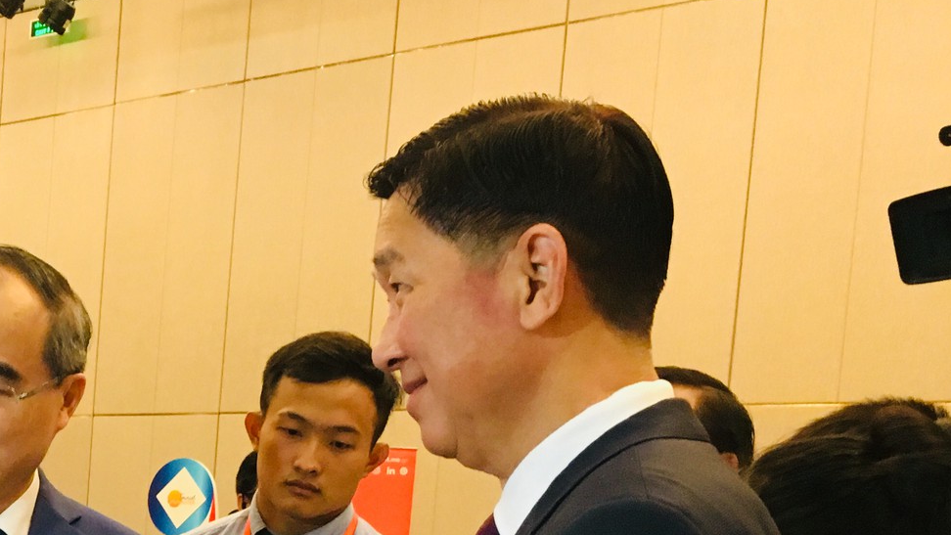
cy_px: 674
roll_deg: -3.3
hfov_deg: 29.9
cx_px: -23
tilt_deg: -4.0
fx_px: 1639
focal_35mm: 65
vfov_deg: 17.5
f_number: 2.2
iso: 200
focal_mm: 4.15
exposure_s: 1/33
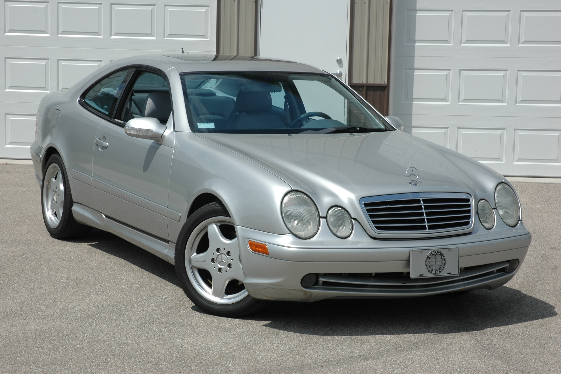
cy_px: 187
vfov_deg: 17.5
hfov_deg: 26.0
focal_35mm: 78
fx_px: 1215
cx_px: 280
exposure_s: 1/500
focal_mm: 52
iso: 200
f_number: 11
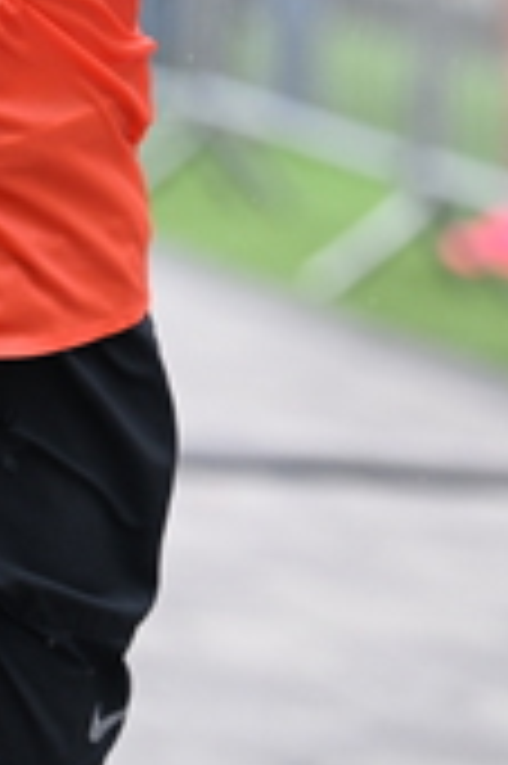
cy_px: -369
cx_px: 137
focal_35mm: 301
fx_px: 6384
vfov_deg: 6.8
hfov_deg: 4.6
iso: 1250
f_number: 2.8
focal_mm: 93
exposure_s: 1/1600
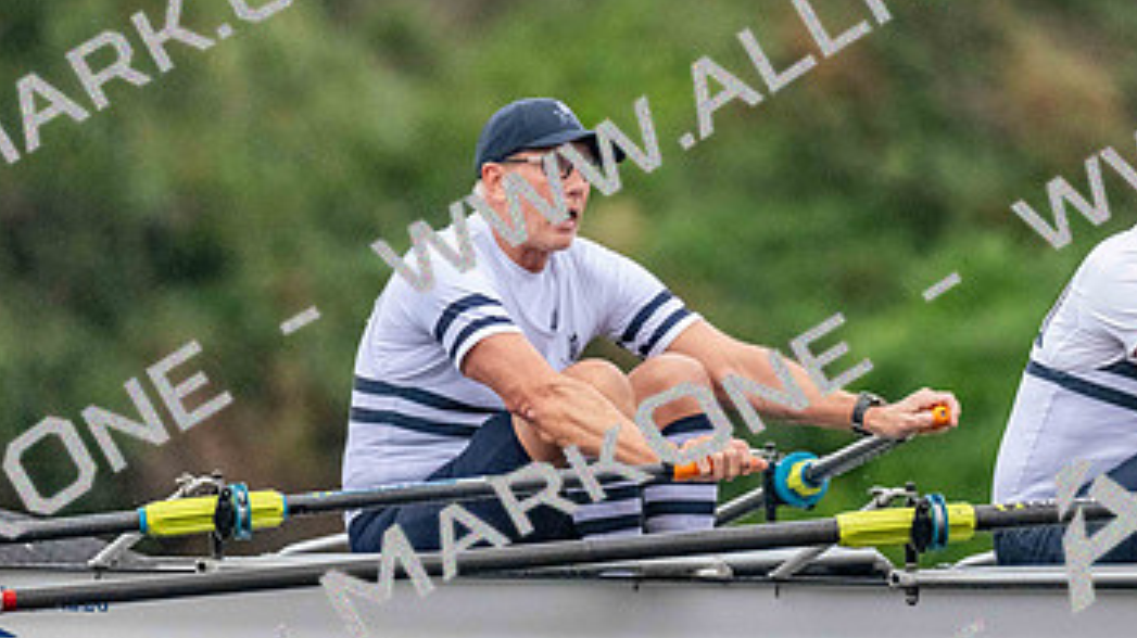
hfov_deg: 2.1
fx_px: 31493
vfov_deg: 1.2
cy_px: 304
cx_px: 775
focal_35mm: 1045
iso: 5000
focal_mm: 600
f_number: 4
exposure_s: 1/2500
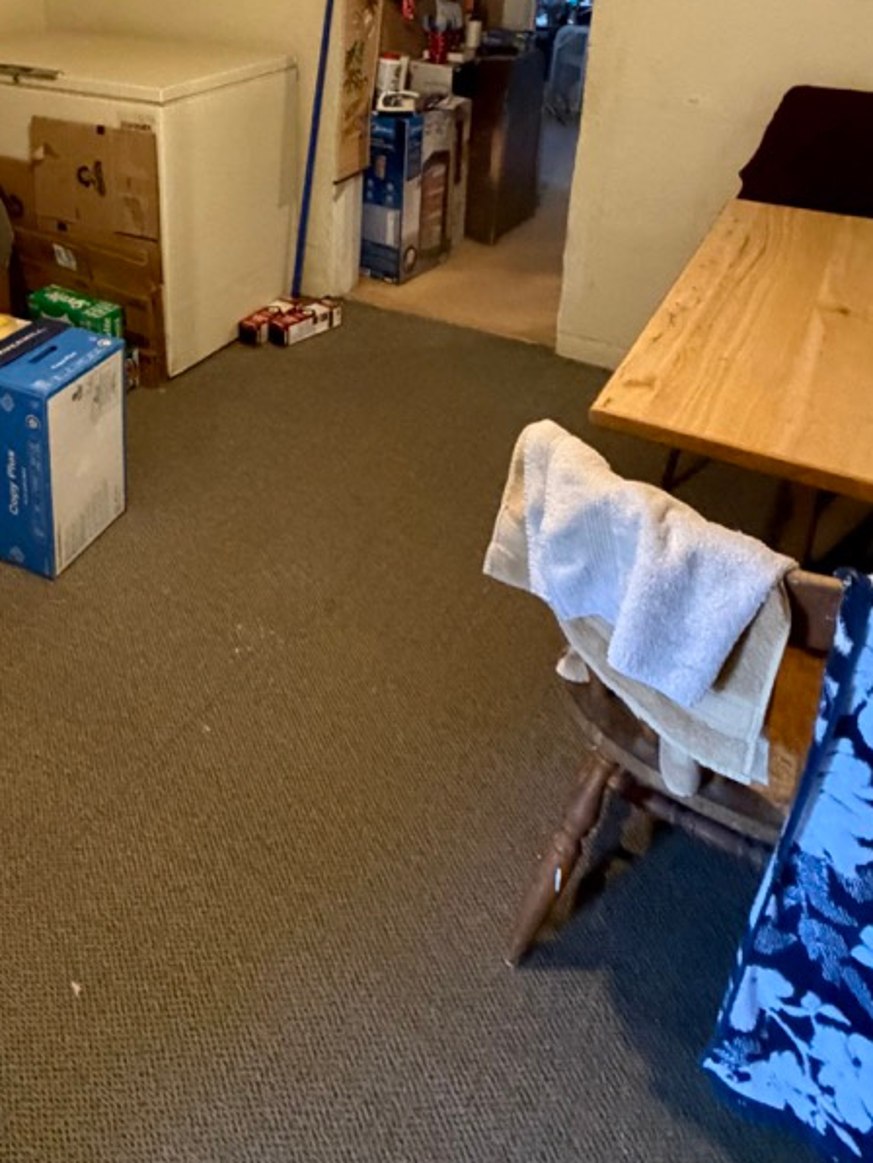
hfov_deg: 45.3
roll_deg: -0.2
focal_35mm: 30
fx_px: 1008
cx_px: 228
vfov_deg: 55.5
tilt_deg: -17.4
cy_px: 224
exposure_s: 1/60
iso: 1000
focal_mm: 2.22
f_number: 2.2
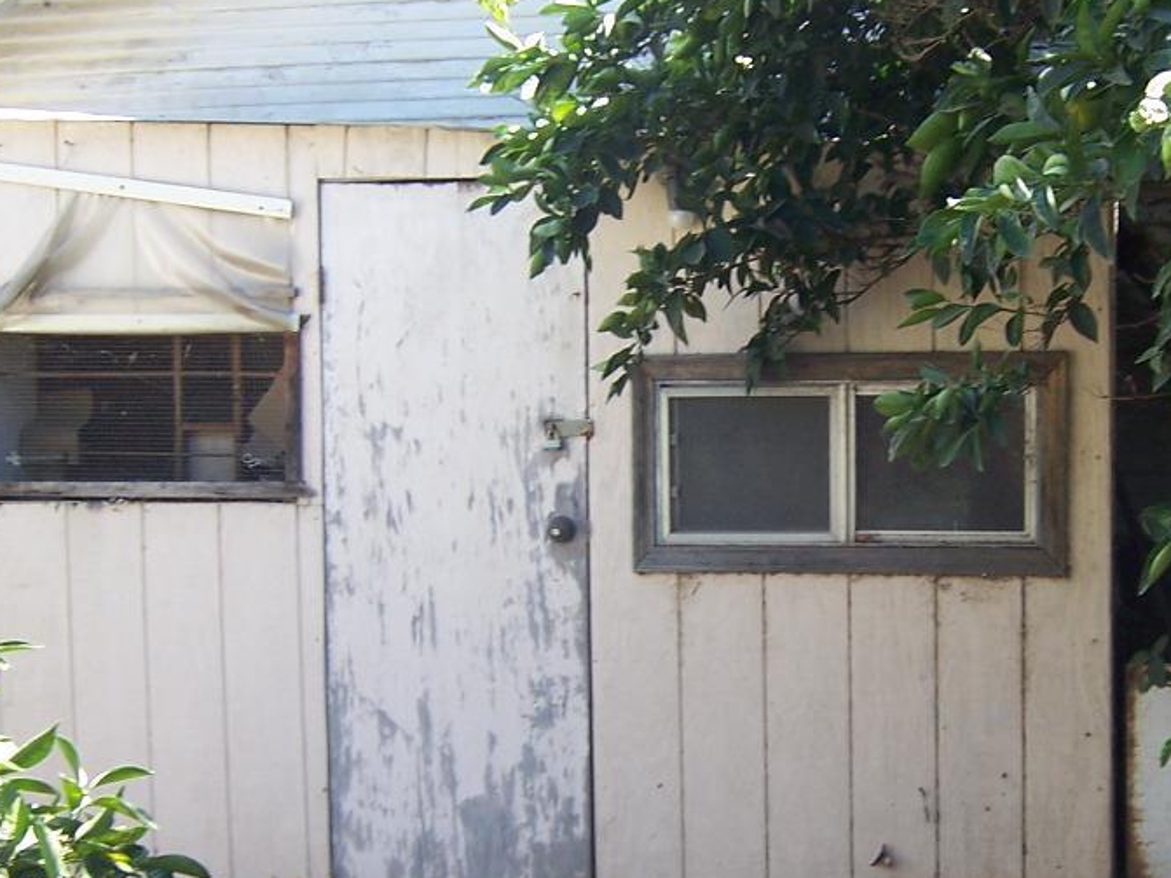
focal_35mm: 59
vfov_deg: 24.8
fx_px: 1996
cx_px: 716
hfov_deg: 32.6
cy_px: 454
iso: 80
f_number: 3.4
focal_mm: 5.5
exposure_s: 1/125
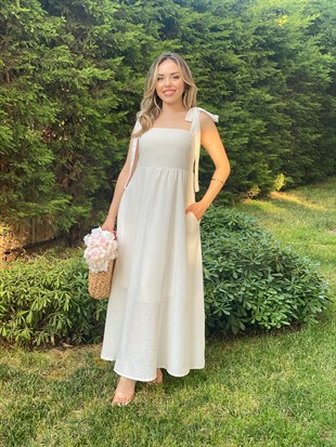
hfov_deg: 28.0
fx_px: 673
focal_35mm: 52
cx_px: 168
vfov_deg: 36.8
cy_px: 224
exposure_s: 1/122
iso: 40
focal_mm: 6
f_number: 2
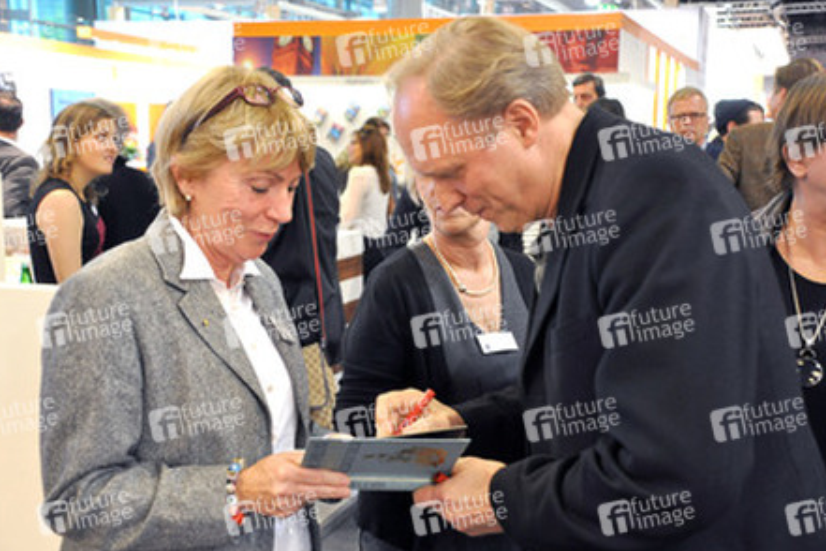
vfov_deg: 27.5
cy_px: 279
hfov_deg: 40.3
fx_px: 1124
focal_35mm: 49
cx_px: 409
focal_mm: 32
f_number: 4.2
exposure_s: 1/30
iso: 800
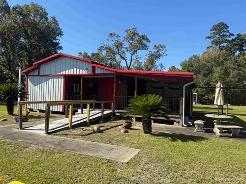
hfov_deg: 71.6
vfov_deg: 56.8
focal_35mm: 24
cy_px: 92
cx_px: 123
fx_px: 171
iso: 80
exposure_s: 1/3279
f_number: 1.78
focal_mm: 6.76
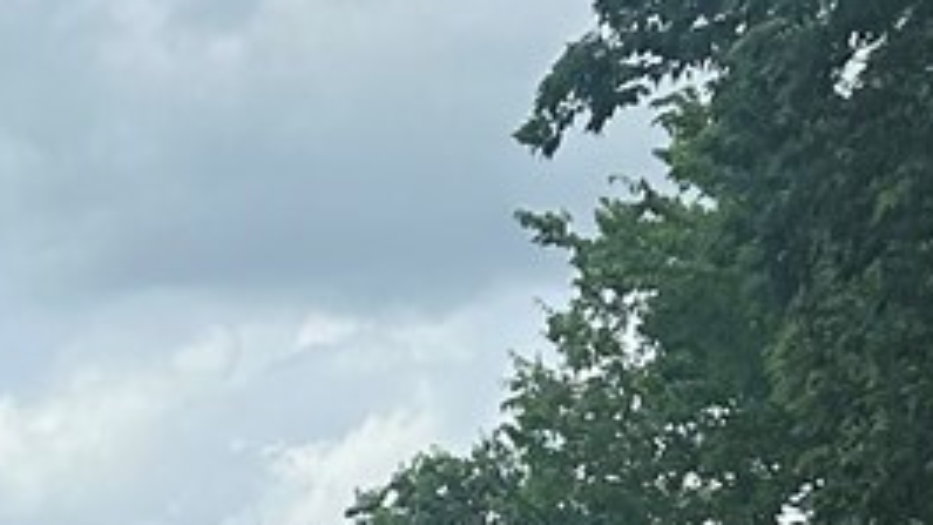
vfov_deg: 5.3
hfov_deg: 9.7
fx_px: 5417
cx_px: -92
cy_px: 1367
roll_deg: +1.1
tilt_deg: -3.5
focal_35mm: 219
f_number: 1.5
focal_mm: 5.7
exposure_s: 1/4831
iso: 50
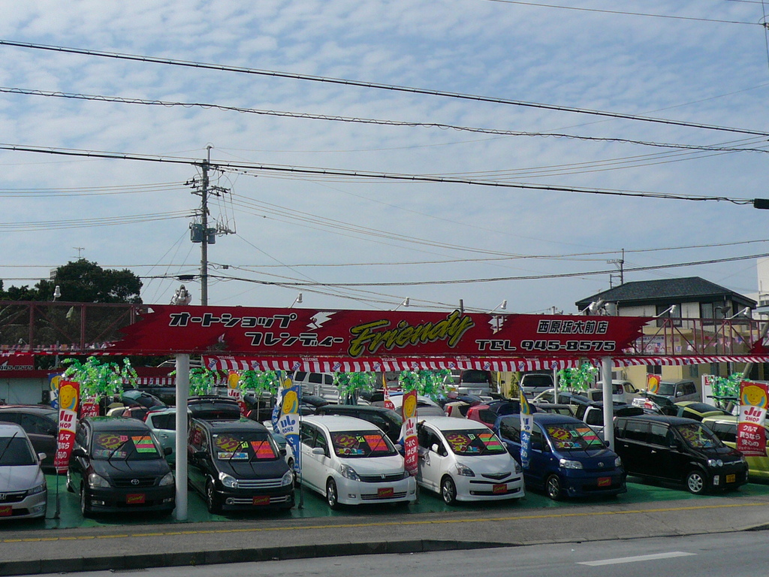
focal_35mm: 45
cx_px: 384
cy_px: 288
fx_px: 1000
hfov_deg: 42.1
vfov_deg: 32.2
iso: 100
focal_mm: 4.9
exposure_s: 1/500
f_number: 8
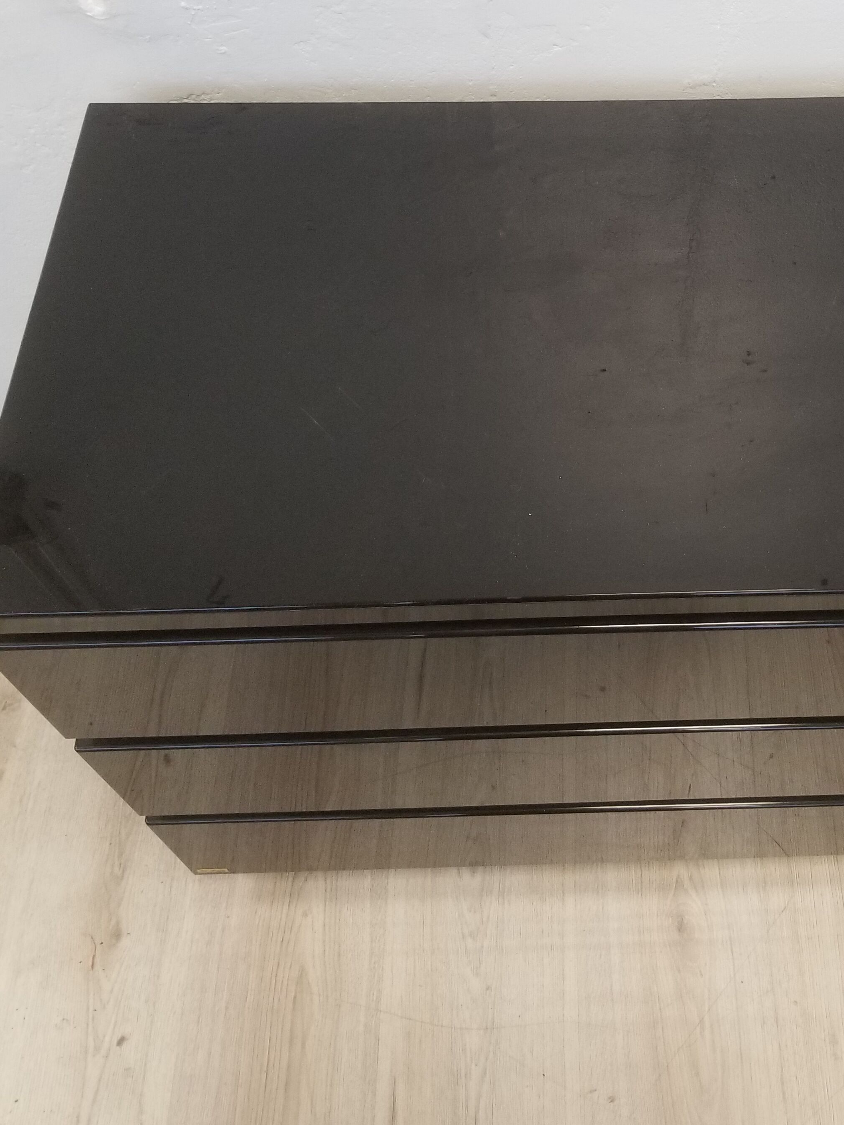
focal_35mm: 39
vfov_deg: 47.0
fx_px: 1268
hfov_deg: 36.3
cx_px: 586
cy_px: 362
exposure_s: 1/33
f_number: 1.7
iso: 200
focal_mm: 4.25
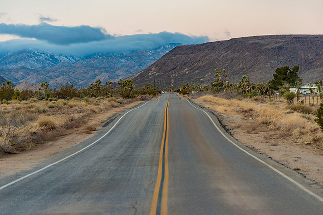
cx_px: 162
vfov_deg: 12.2
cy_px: 108
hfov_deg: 18.3
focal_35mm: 112
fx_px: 1005
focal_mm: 112
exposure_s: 1/200
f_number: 4
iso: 400
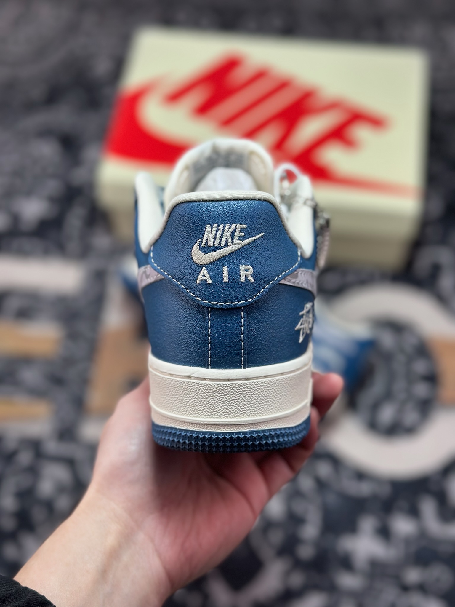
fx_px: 841
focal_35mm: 48
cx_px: 228
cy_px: 304
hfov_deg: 30.3
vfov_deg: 39.7
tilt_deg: -58.9
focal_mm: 6.86
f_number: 1.78
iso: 80
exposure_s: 1/858
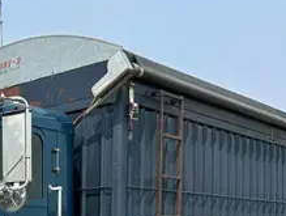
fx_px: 579
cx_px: -33
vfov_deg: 19.3
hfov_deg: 25.6
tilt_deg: -4.0
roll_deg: +2.2
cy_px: 287
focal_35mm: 70
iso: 80
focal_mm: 6.86
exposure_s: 1/3861
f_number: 1.78
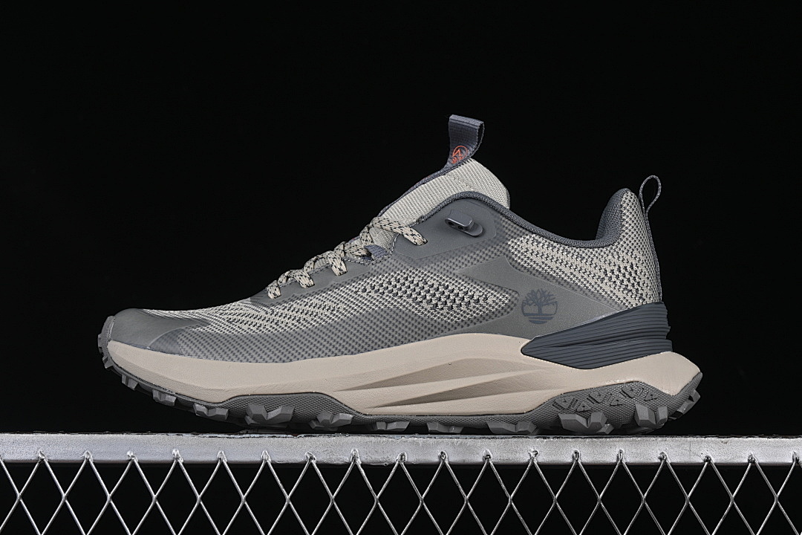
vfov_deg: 18.2
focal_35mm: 75
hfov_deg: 27.0
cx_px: 401
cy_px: 268
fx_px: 1671
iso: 160
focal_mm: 50
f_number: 8
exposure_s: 1/80
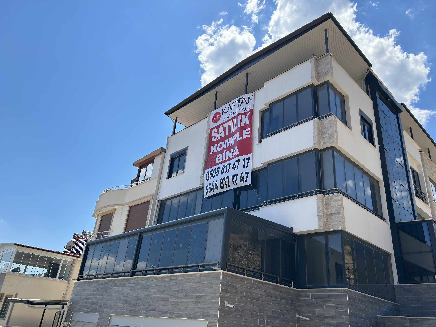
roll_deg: -4.3
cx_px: 218
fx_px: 327
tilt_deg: +25.5
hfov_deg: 67.3
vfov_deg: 53.1
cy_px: 164
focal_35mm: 26
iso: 50
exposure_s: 1/5076
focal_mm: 5.7
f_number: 1.5
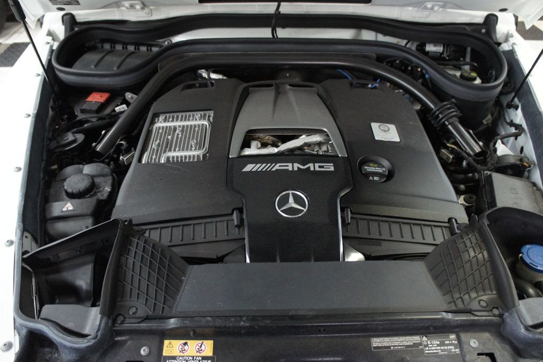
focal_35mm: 27
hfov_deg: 67.4
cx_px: 272
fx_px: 407
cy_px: 181
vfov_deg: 47.9
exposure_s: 1/50
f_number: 3.5
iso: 1600
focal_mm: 18
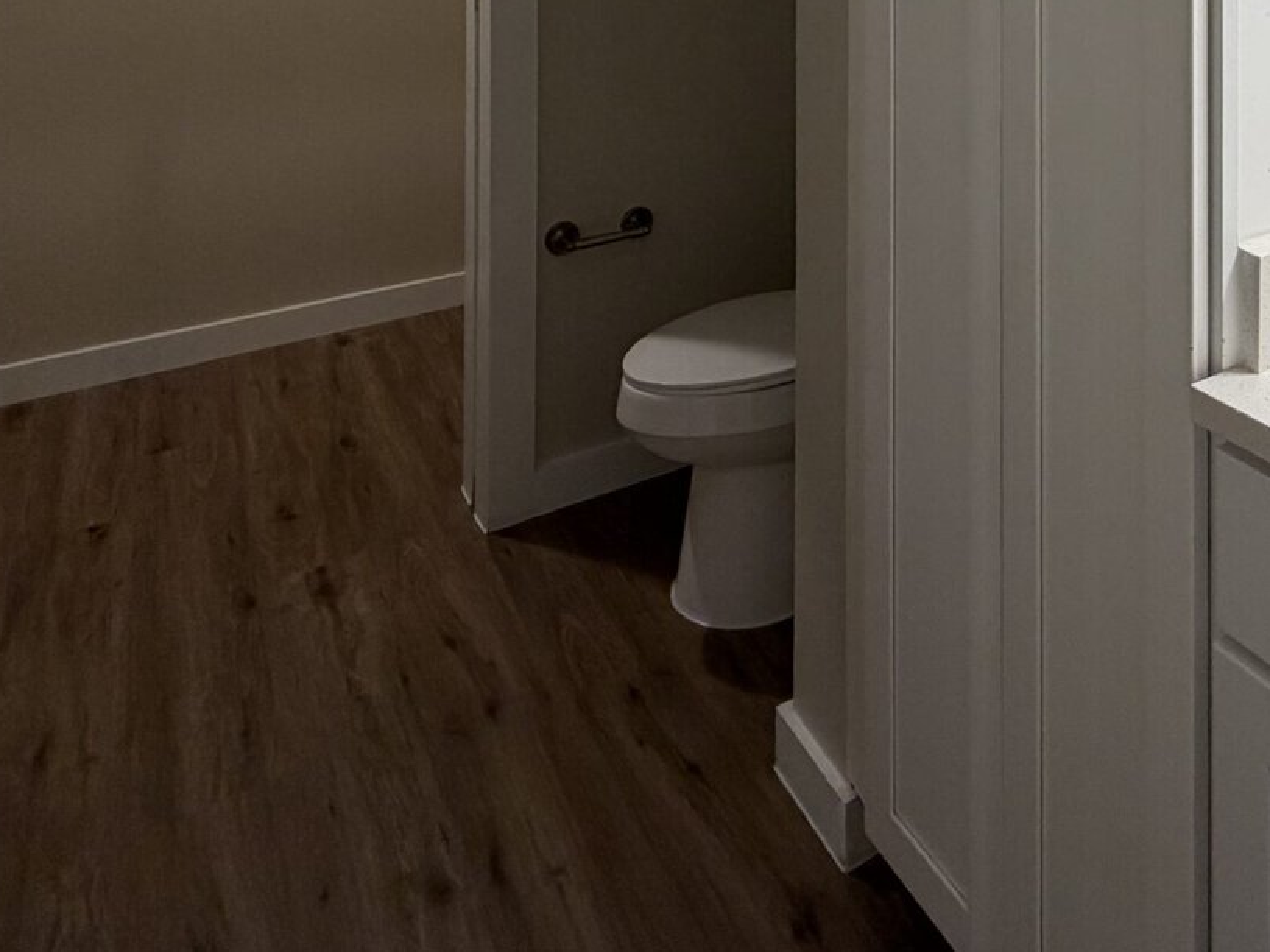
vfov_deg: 34.9
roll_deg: +0.4
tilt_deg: -0.5
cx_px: 1052
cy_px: -167
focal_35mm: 33
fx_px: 1211
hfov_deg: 51.2
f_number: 2.2
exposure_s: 1/60
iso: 160
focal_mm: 2.22
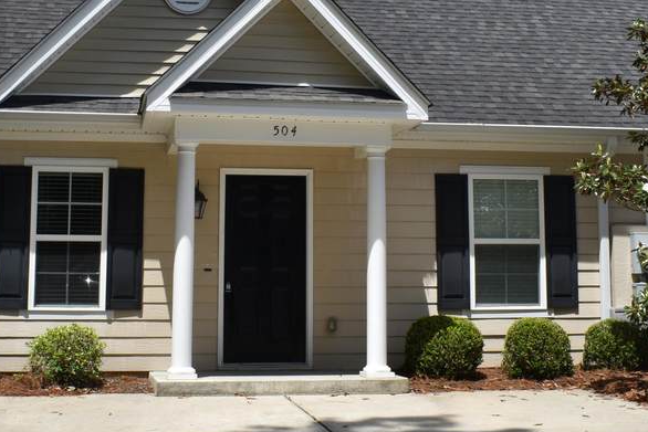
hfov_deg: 33.8
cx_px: 252
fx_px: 1062
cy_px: 135
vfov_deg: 22.9
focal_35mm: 59
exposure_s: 1/200
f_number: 10
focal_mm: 18
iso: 100
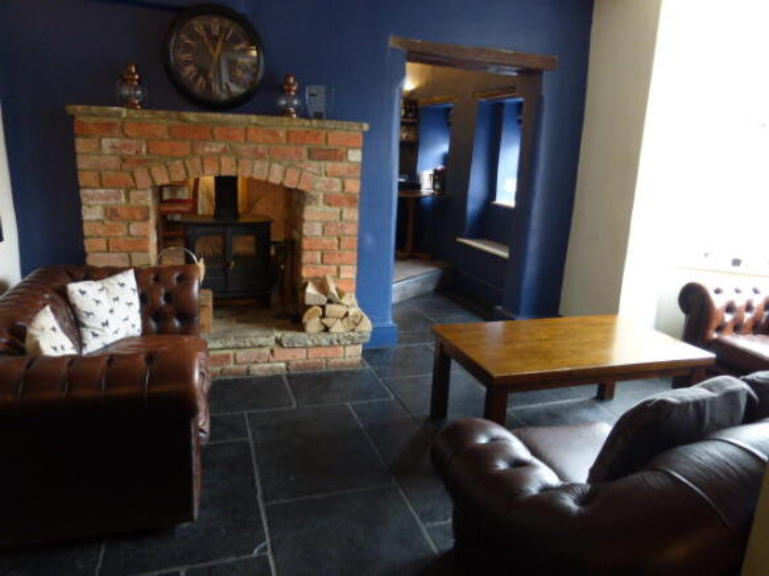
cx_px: 384
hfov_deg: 69.4
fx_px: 555
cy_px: 288
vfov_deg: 54.9
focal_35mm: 25
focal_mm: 4.3
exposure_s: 1/6
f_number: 3.3
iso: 400
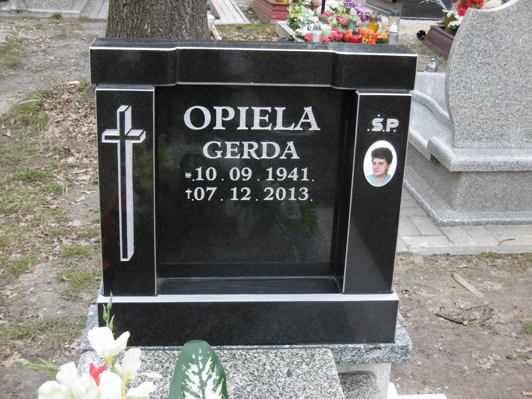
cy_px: 200
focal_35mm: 59
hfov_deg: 32.7
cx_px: 266
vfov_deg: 24.8
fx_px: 907
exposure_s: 1/125
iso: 100
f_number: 4.2
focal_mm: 10.5
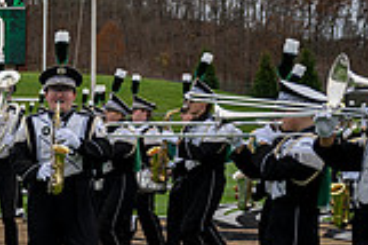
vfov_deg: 10.5
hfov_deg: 14.5
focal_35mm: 130
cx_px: -215
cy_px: 148
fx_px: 1328
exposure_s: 1/500
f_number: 2.8
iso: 125
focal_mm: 36
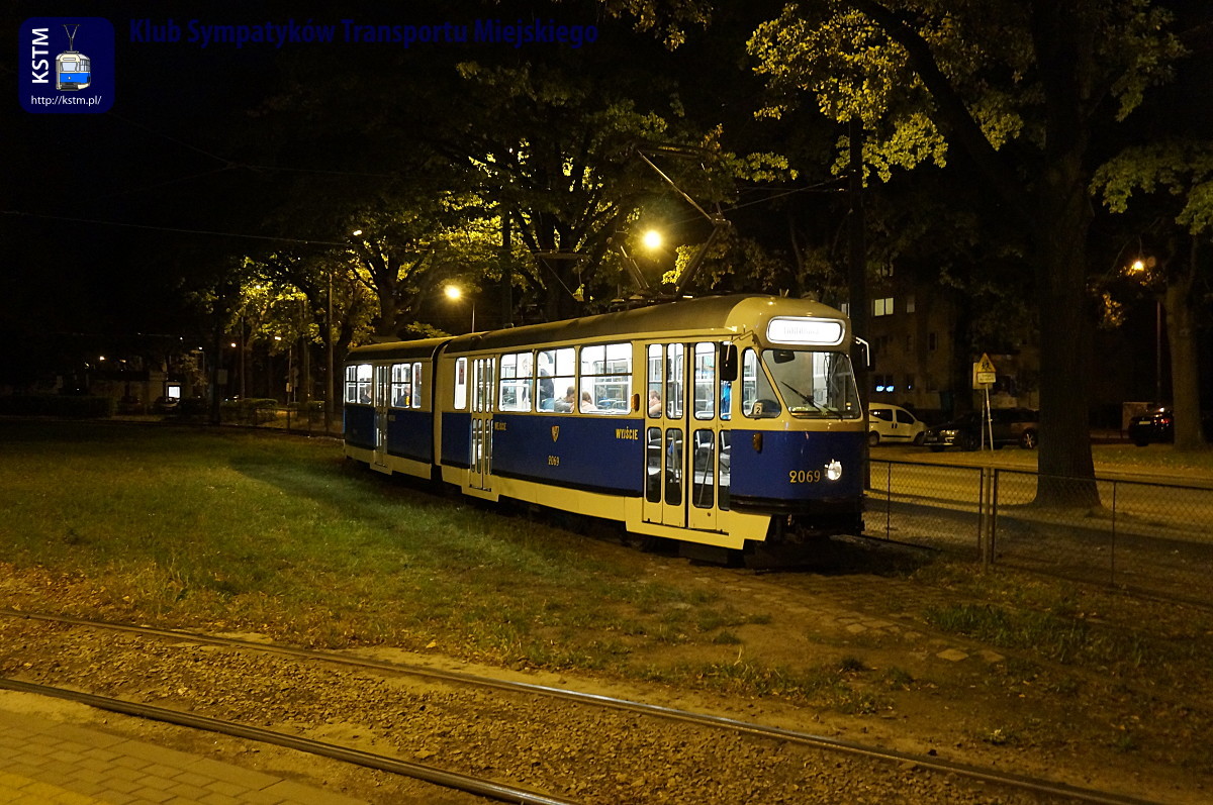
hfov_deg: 59.6
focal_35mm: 32
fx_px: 1060
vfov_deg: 41.6
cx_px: 606
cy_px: 402
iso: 3200
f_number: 4
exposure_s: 1/15
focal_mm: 21
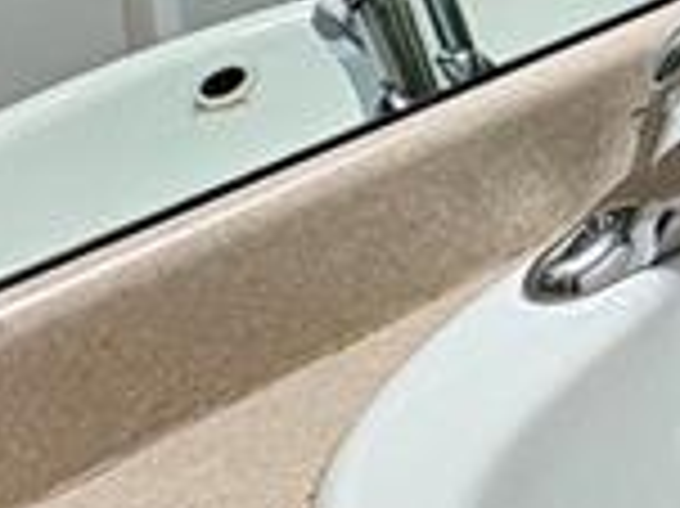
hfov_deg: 13.1
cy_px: -580
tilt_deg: -7.5
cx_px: 1779
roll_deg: +1.3
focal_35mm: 95
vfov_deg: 13.0
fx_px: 1865
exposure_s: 1/60
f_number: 2.2
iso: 125
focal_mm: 2.22
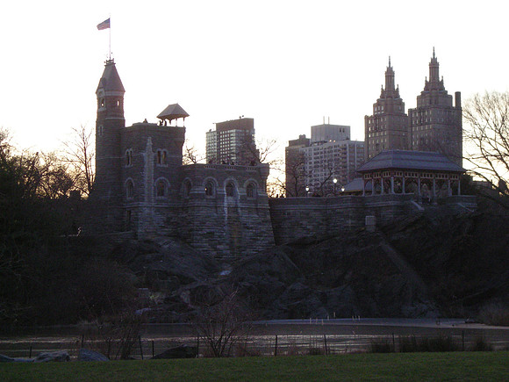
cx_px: 254
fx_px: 1544
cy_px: 191
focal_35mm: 105
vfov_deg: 14.1
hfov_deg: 18.7
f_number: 4.7
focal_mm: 17.1
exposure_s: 1/75
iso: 301
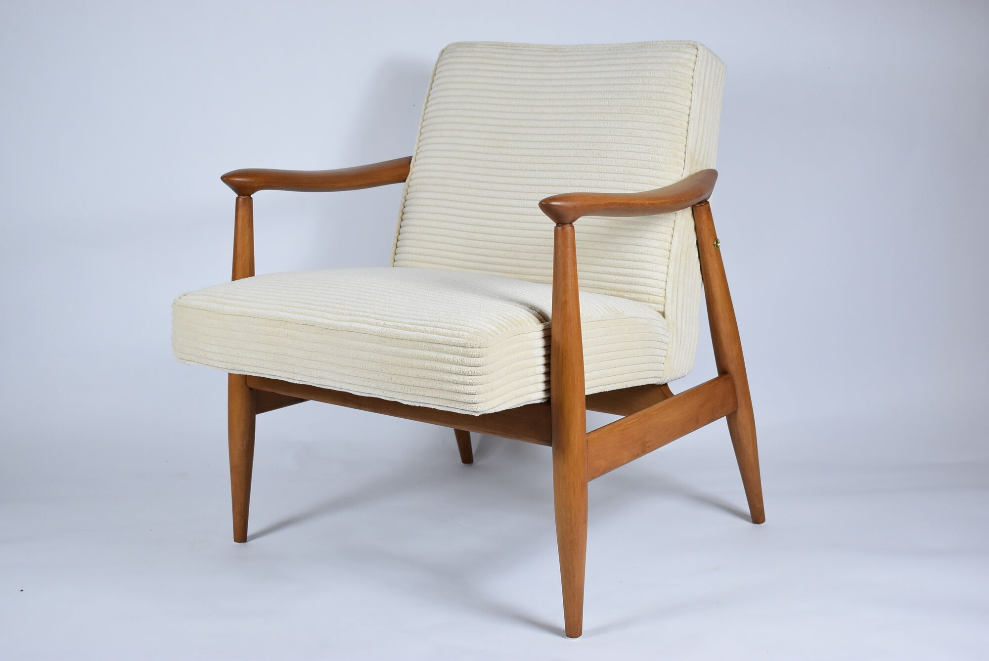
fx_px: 1485
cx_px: 494
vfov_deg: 25.1
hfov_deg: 36.8
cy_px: 330
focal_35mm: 54
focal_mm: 36
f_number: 5.6
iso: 800
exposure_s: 1/125
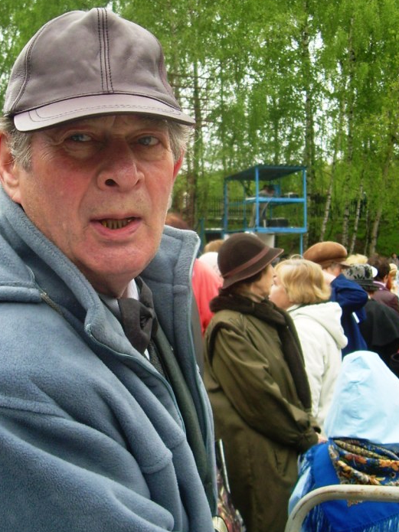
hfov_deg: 26.0
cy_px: 258
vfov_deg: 34.4
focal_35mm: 56
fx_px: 861
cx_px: 137
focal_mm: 6.3
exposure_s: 1/229
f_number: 2.8
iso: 50
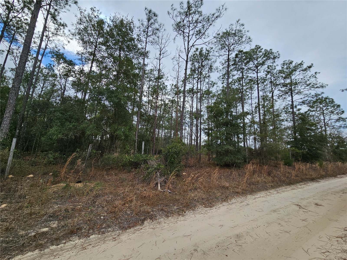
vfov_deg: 89.9
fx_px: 130
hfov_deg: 106.2
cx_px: 174
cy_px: 130
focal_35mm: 13
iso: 50
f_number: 2.2
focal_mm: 2.2
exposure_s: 1/2198
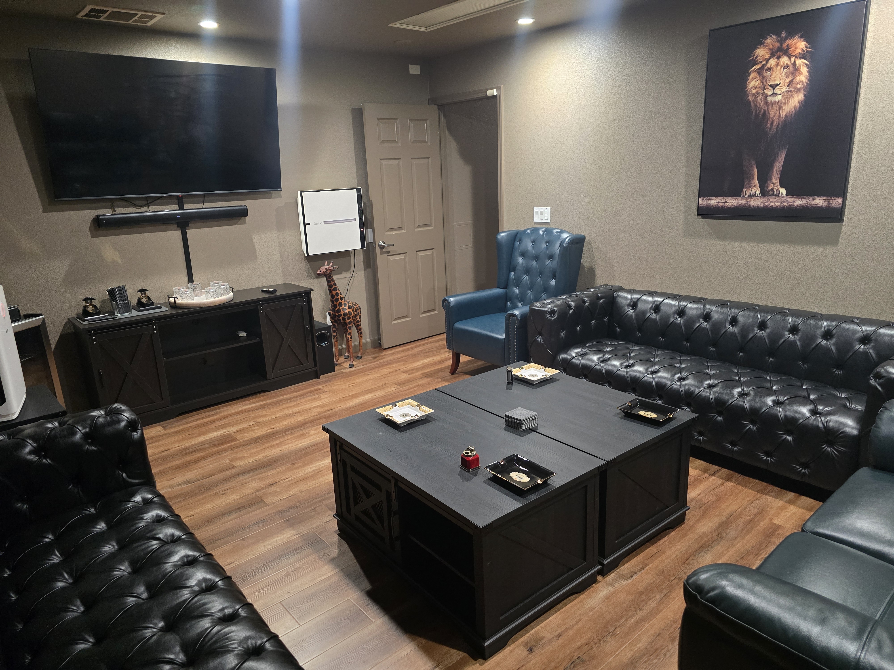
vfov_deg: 58.9
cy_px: 335
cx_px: 447
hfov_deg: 73.9
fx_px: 594
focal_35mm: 23
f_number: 1.7
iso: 800
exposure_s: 1/60
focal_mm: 6.3
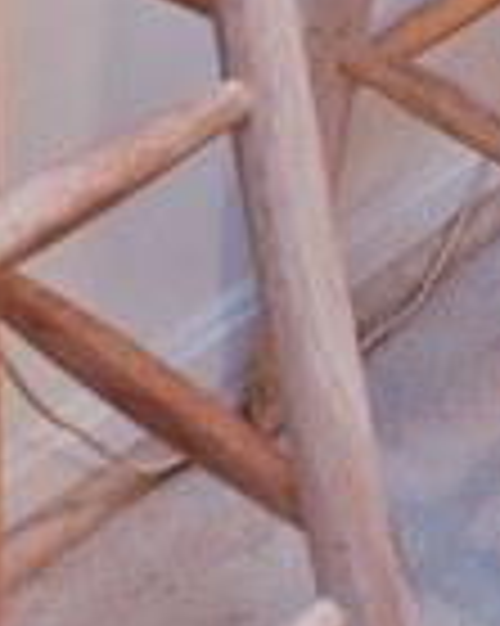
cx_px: 847
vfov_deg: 9.2
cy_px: -1504
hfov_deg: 10.3
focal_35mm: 142
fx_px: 2630
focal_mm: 14
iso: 280
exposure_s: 1/60
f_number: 4
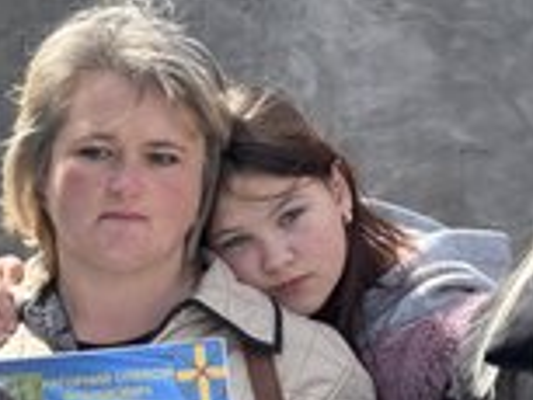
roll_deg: +0.4
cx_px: -42
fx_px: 2096
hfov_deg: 14.2
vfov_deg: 10.9
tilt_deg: -6.8
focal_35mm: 136
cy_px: 296
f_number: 1.6
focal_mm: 5.96
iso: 32
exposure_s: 1/722
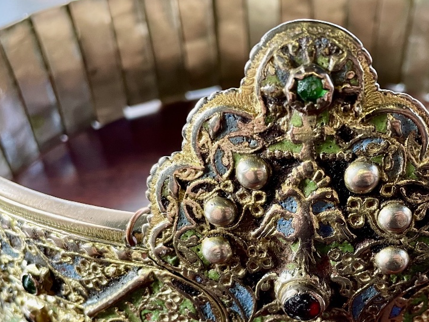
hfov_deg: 43.3
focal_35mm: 43
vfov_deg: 33.0
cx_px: 284
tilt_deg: -44.2
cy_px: 234
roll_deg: -1.6
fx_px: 533
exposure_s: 1/60
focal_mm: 4.2
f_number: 1.6
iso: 200
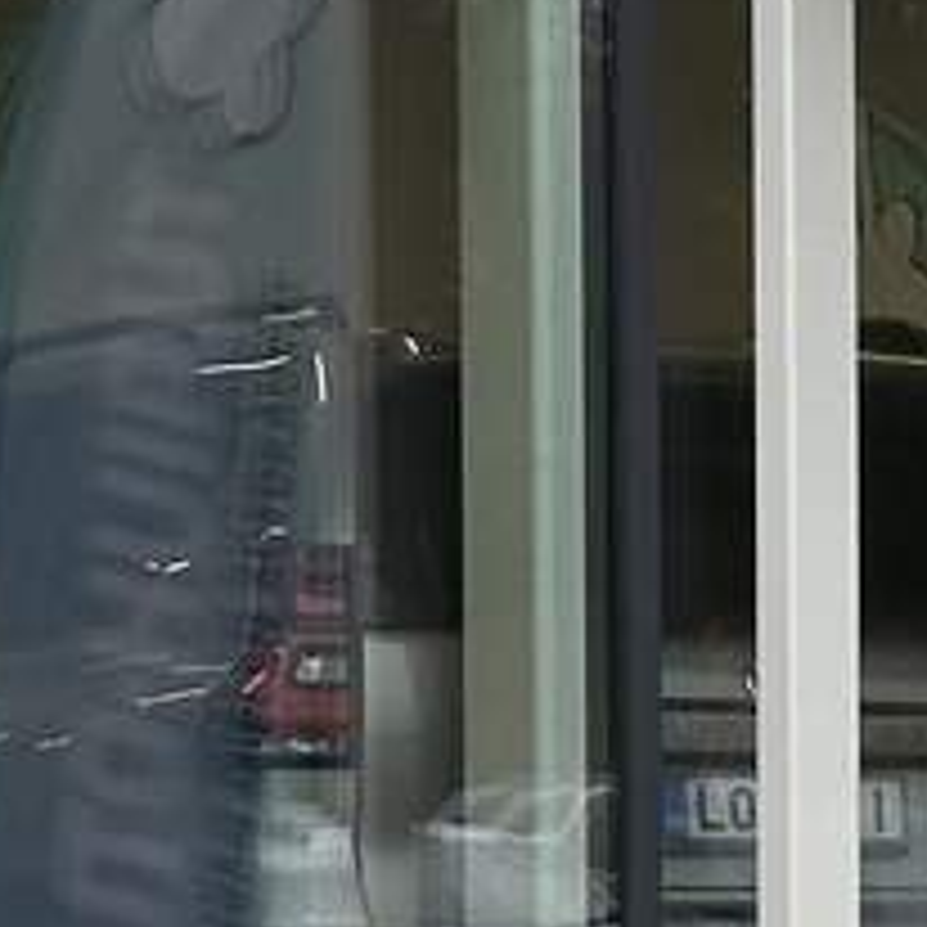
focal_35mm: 296
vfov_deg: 5.9
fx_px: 8968
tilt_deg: -1.1
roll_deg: +0.1
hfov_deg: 5.5
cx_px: 2817
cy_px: 1102
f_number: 1.78
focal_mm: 6.86
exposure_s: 1/1107
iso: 64
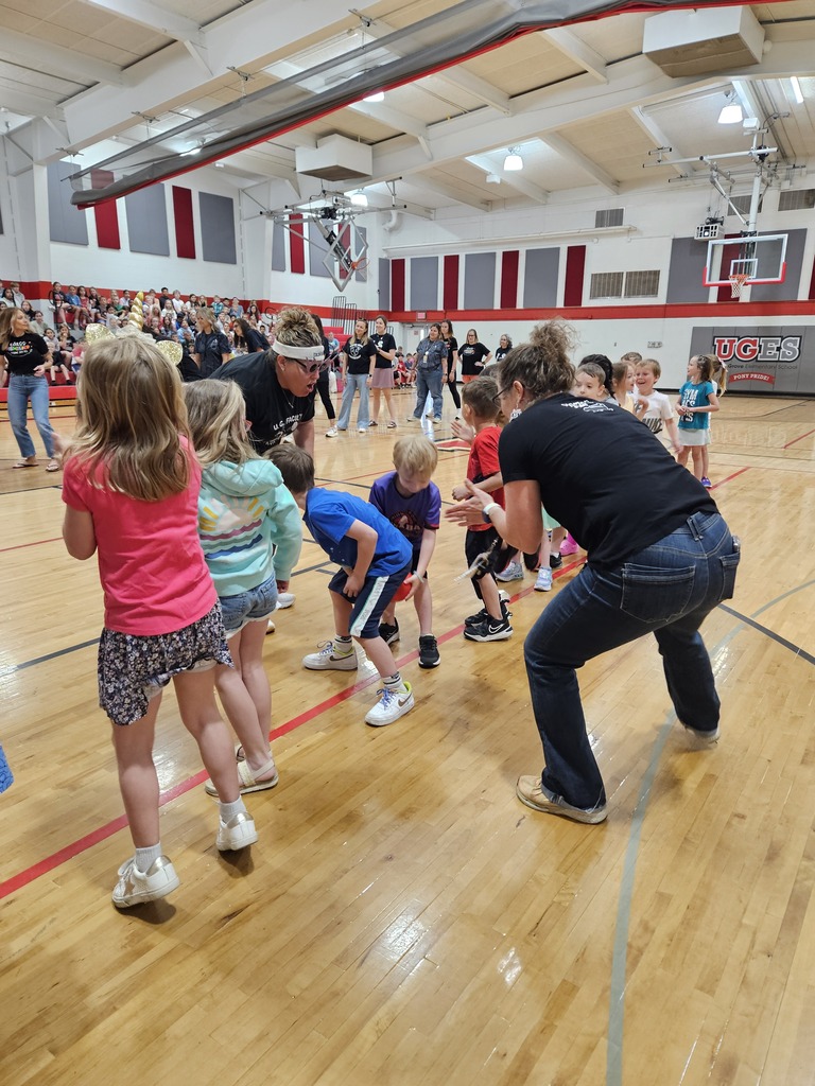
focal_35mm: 23
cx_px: 408
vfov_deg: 73.9
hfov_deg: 58.9
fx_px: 722
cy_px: 543
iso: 320
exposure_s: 1/120
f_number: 1.8
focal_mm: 5.4
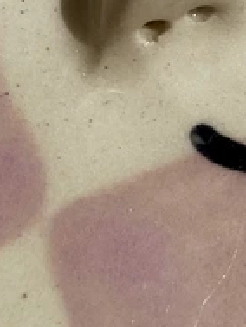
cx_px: 353
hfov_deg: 11.8
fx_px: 1145
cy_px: 107
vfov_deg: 16.2
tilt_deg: -75.1
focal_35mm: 121
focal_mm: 4.25
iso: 32
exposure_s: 1/10417
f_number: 1.8
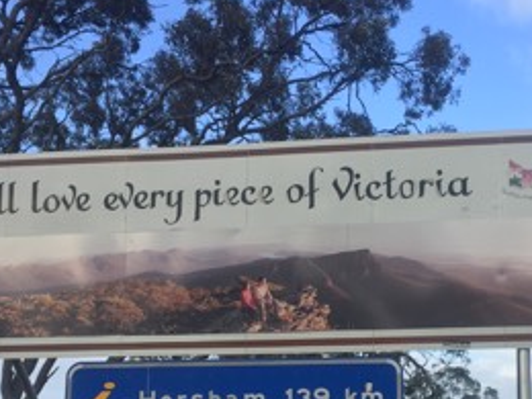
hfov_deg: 32.8
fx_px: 891
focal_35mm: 58
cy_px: 360
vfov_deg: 24.5
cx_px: 381
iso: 32
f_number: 2.2
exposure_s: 1/807
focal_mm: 4.15
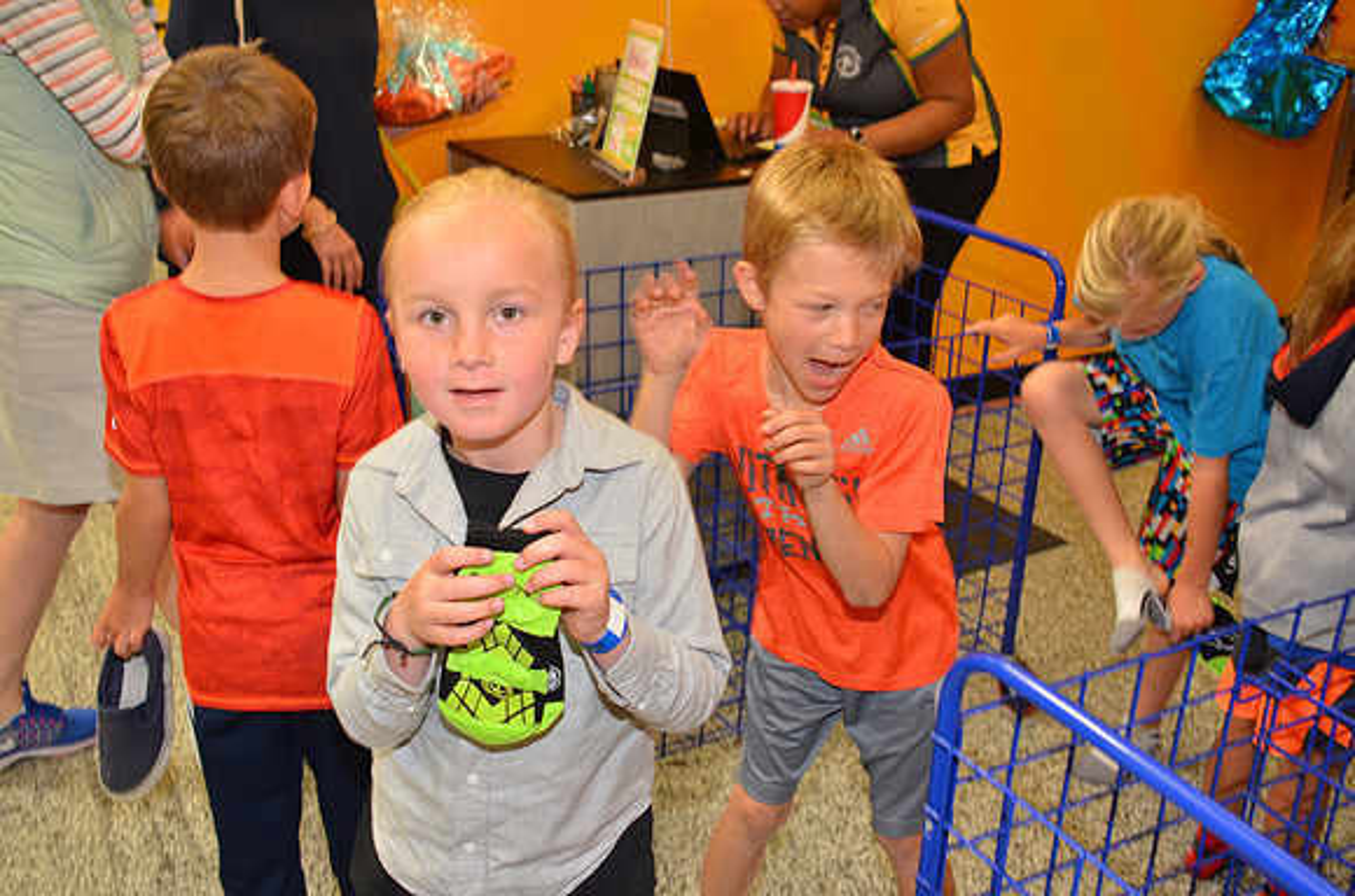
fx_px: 1352
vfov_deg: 36.7
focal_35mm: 36
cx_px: 678
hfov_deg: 53.2
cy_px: 448
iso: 800
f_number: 4
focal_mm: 24
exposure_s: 1/60
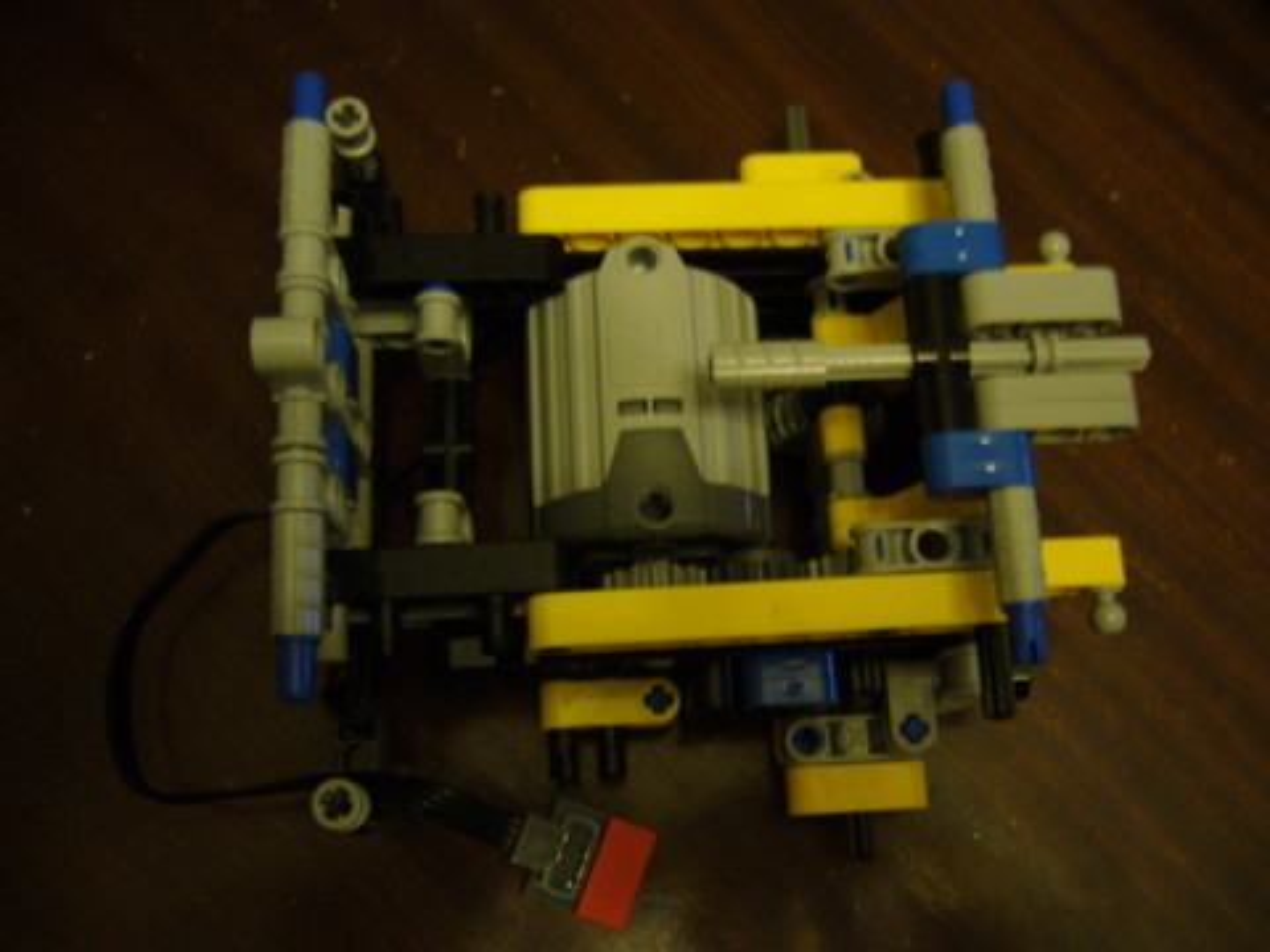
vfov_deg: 40.7
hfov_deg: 52.6
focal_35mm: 35
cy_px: 476
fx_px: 1284
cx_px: 635
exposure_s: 1/8
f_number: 2.8
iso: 200
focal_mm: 5.8
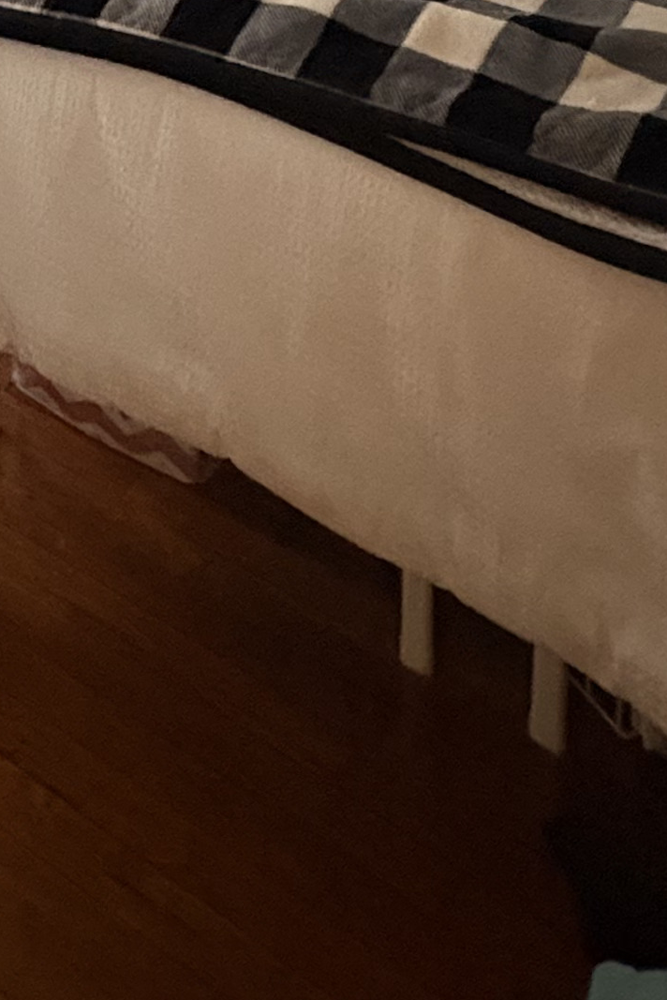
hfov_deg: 23.0
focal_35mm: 55
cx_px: -94
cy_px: -538
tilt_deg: -7.4
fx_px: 1527
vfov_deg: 25.8
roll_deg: +2.0
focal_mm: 2.22
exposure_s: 1/30
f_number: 2.2
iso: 1000
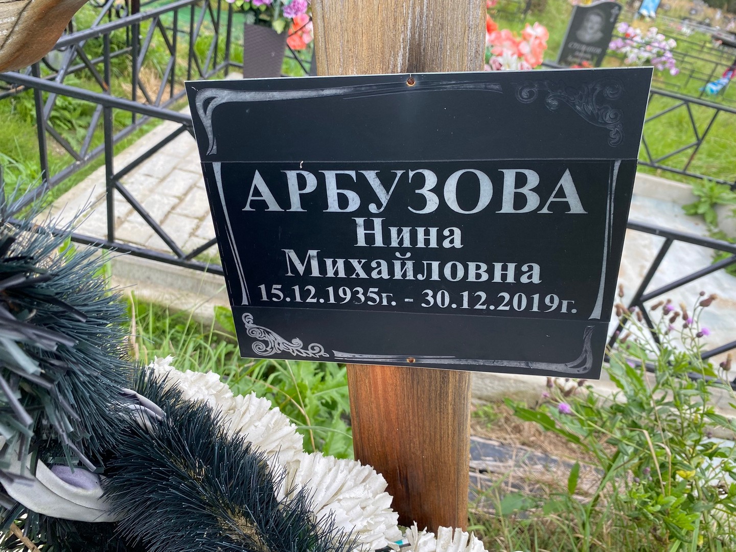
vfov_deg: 53.1
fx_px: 553
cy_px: 276
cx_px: 368
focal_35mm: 26
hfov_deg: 67.3
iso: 32
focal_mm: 4.25
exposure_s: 1/446
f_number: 1.8
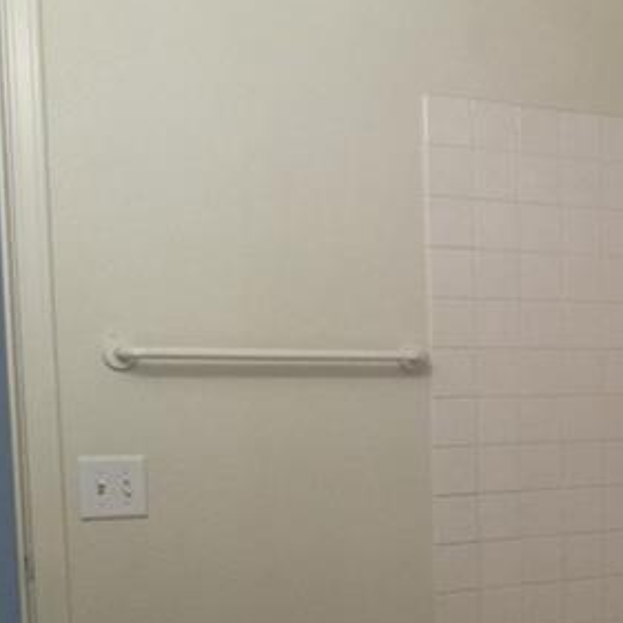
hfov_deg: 21.5
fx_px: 1486
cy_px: 552
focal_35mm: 73
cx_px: 805
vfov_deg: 23.1
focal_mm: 4.15
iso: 32
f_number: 2.2
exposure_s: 1/40
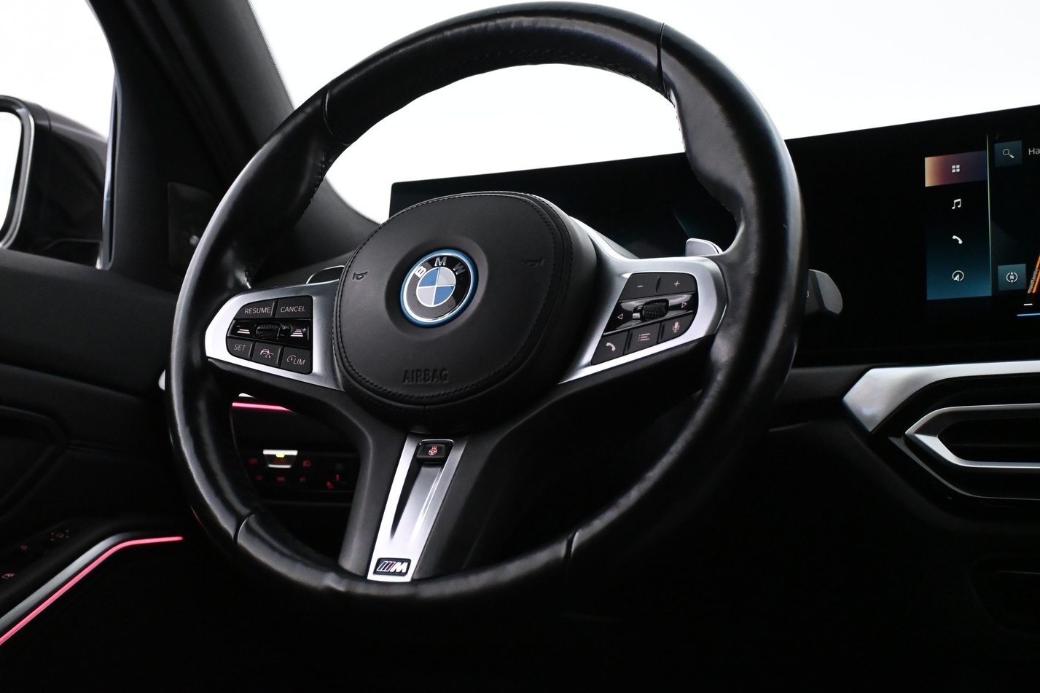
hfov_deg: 45.8
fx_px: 1230
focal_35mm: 43
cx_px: 457
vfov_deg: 31.5
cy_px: 319
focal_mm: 25
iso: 5000
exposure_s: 1/60
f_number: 4.2
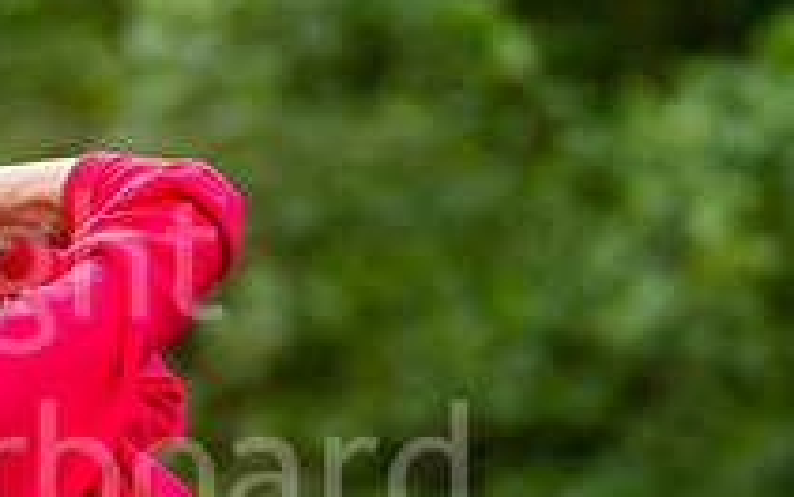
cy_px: 503
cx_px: -11
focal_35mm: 1261
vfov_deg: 1.0
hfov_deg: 1.7
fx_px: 27294
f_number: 4
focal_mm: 300
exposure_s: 1/1600
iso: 1600
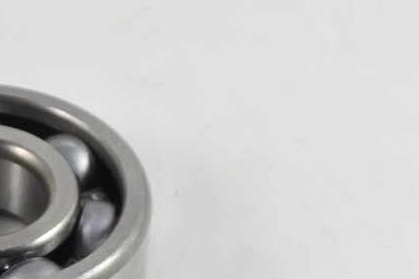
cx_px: -242
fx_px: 1874
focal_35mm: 161
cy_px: 344
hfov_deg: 12.1
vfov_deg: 8.4
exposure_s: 1/125
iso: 560
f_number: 4.5
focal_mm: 16.5
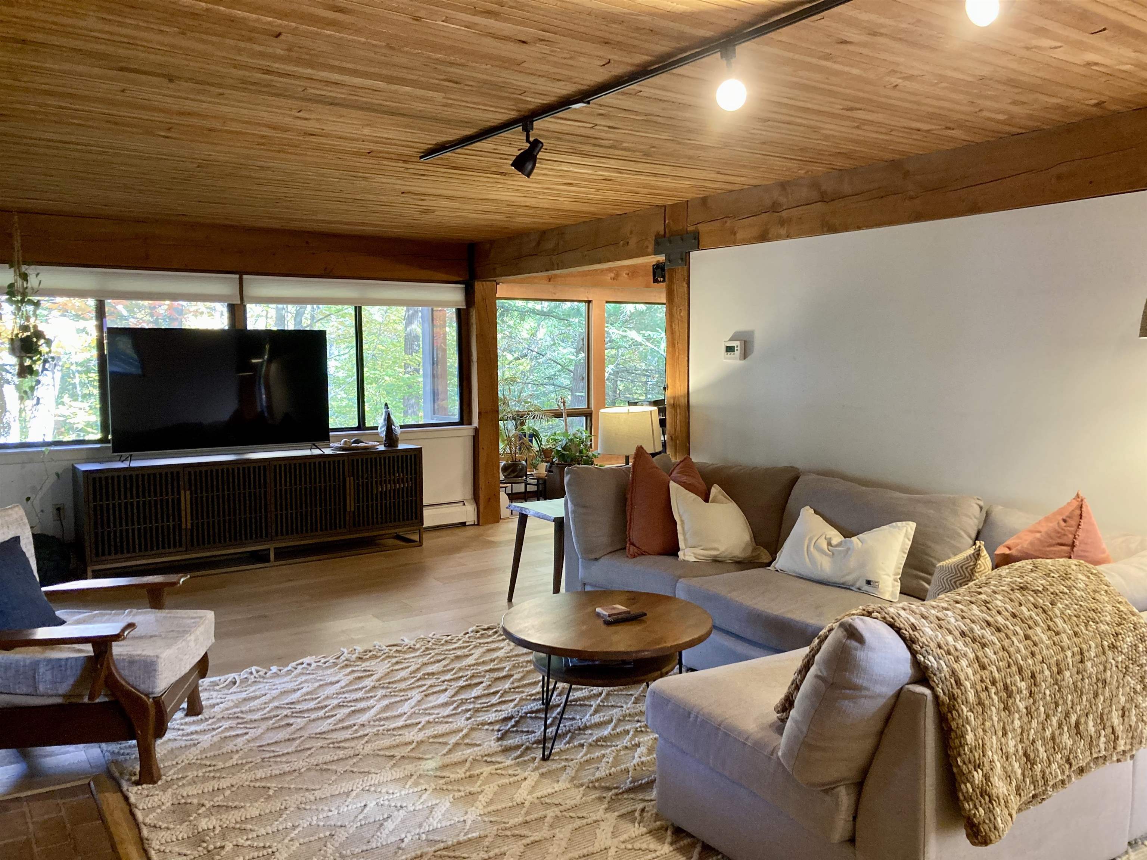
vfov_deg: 49.7
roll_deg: -0.4
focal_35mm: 28
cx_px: 574
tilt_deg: -2.9
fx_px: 928
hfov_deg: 63.4
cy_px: 430
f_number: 1.8
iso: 250
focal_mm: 3.99
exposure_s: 1/60
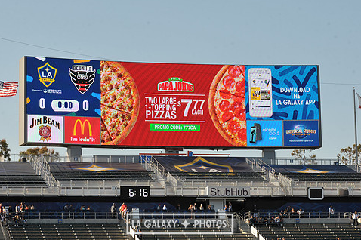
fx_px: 1192
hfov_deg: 17.2
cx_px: 180
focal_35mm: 119
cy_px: 110
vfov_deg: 11.5
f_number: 10
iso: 200
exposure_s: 1/400
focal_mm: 98
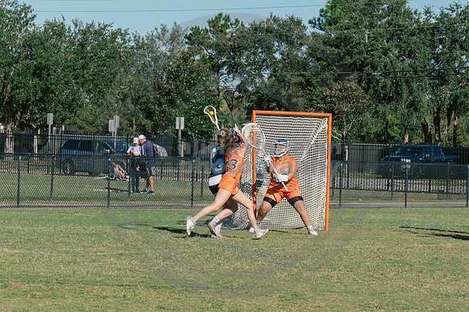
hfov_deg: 11.5
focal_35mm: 178
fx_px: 2322
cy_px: 129
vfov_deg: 7.7
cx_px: 204
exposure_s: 1/1600
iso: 250
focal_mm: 70
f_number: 5.6
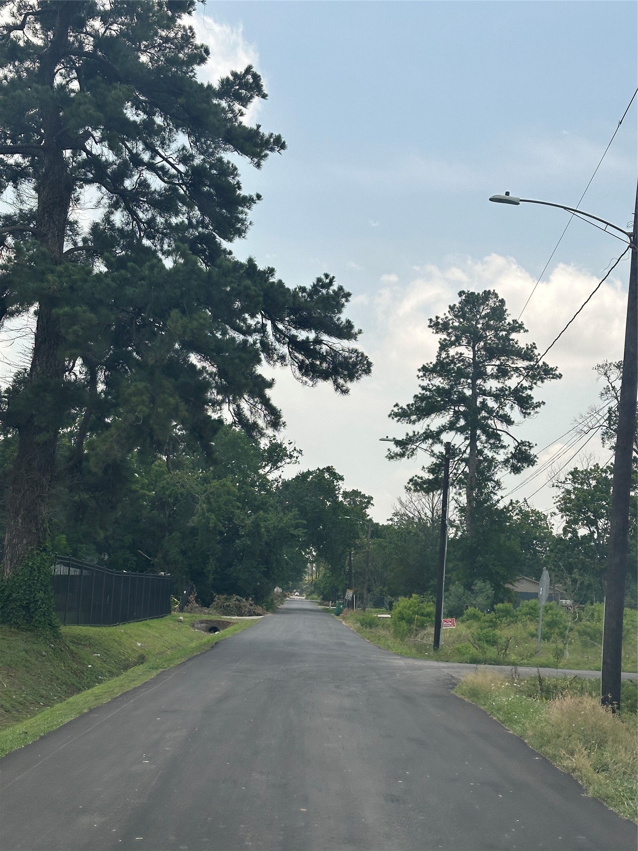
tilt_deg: +6.9
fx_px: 1180
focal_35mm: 48
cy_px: 426
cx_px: 319
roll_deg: -2.7
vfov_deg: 39.7
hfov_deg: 30.3
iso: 64
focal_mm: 6.86
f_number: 1.78
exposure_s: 1/3731
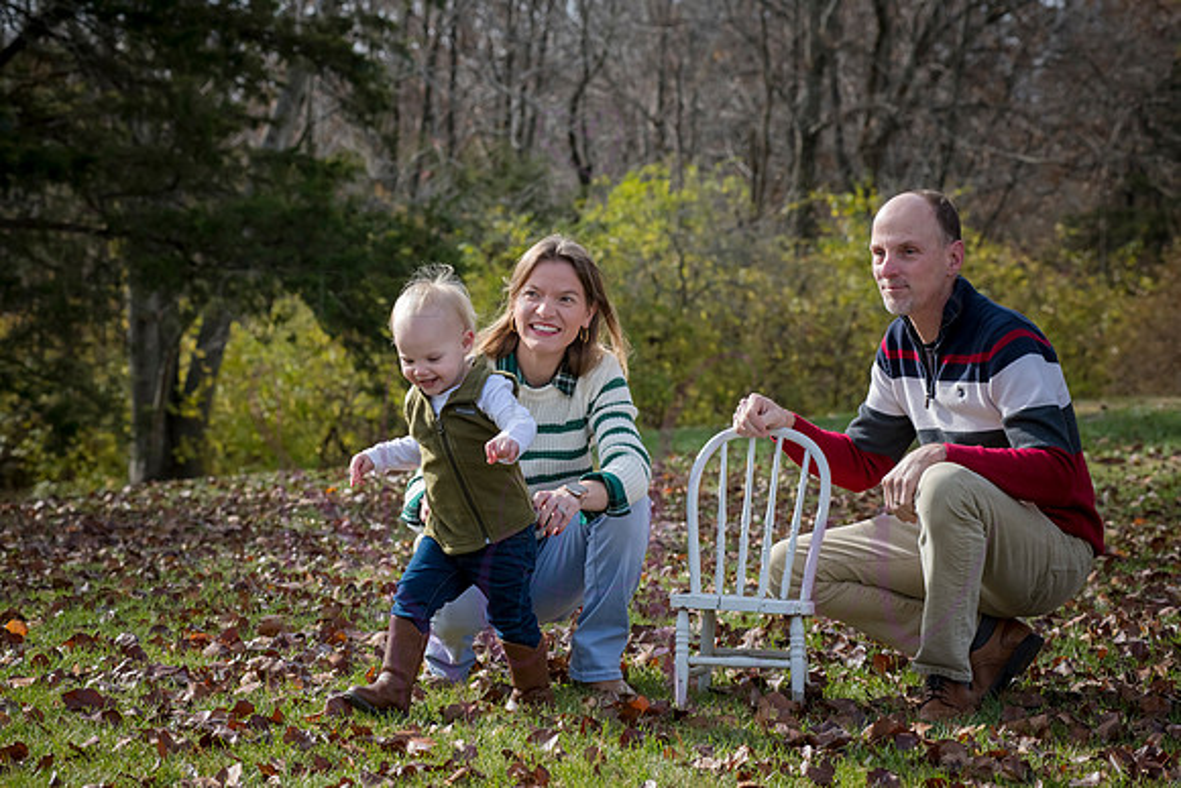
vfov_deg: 13.7
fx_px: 3281
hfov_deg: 20.4
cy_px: 394
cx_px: 590
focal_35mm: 100
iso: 400
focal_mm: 100
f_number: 7.1
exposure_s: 1/500
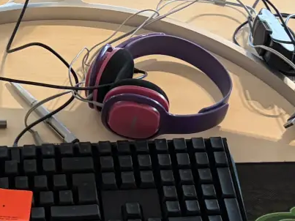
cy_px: -39
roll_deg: +1.9
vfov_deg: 11.7
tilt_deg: -37.0
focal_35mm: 124
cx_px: 49
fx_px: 1056
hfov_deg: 15.8
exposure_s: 1/50
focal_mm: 5.96
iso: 160
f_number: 1.6
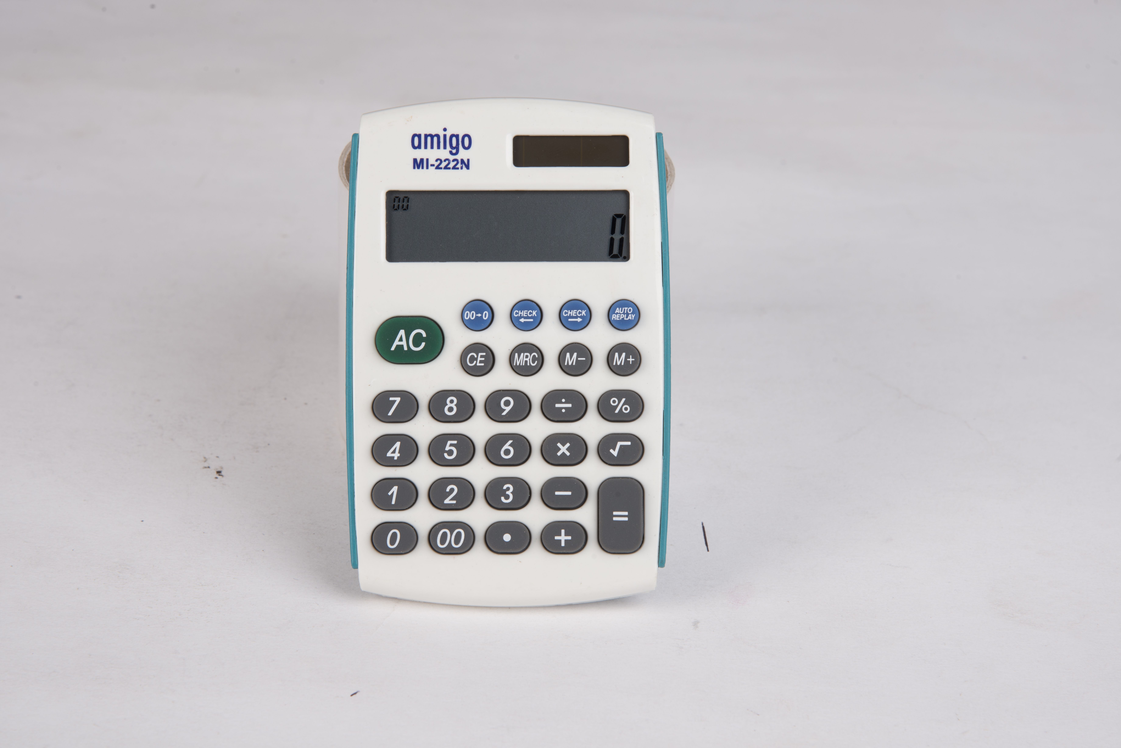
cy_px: 374
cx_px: 560
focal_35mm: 112
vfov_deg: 12.2
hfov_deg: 18.3
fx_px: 3488
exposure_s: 1/125
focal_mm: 112
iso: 100
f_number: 14
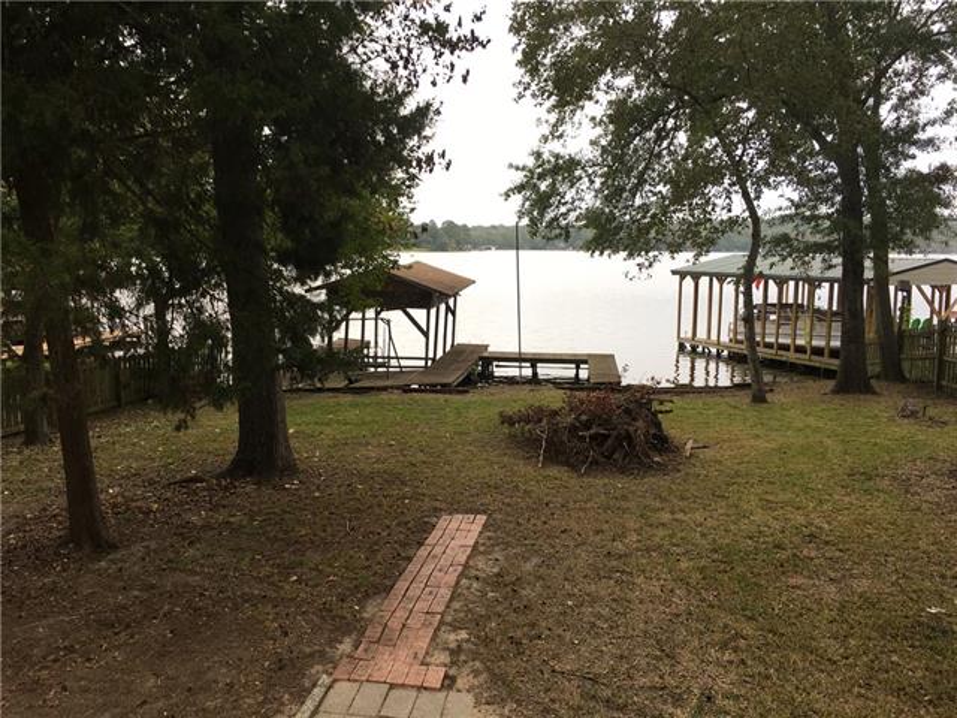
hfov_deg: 61.7
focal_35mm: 29
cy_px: 359
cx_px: 478
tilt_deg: -6.8
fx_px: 802
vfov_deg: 48.2
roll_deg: -0.1
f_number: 2.2
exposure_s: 1/60
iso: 25
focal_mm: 4.15
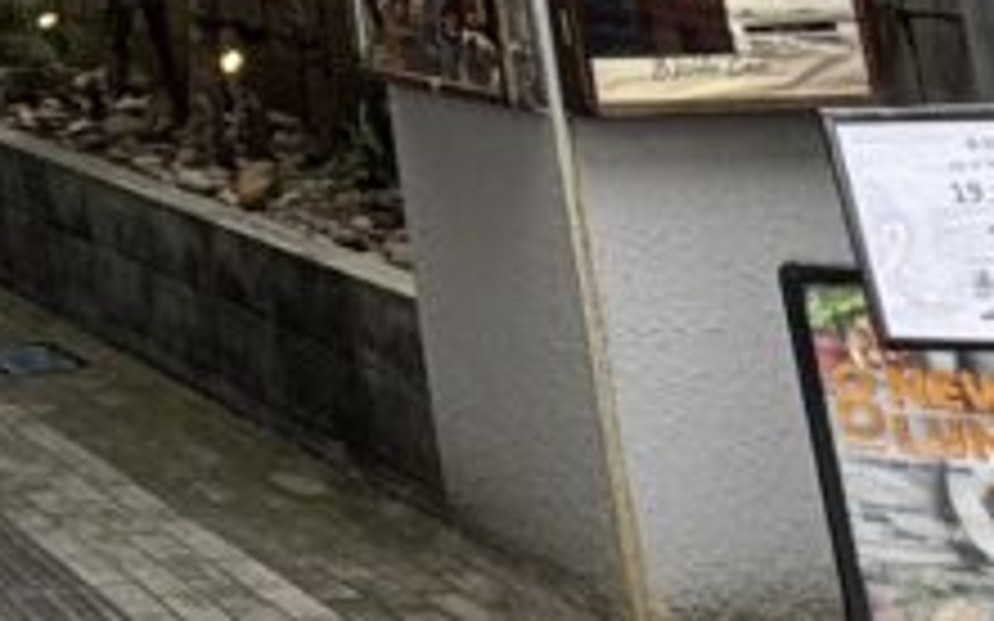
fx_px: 2329
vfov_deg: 12.2
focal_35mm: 86
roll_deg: +2.4
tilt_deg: +18.1
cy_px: -855
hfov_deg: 19.5
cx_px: -675
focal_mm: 2.22
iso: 50
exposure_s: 1/99
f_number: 2.2
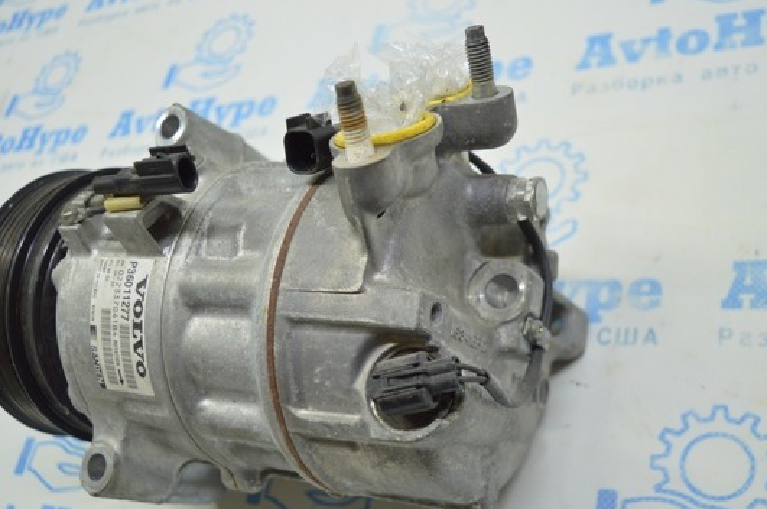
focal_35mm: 42
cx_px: 339
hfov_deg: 46.8
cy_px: 288
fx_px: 885
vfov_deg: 32.0
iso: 400
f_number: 3.8
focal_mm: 23
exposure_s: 1/40
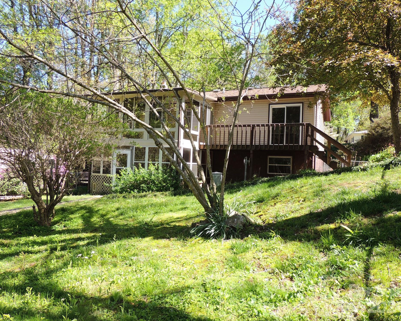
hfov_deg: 66.0
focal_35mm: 26
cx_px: 198
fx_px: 309
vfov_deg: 54.9
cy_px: 158
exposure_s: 1/320
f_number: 3
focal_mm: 4.3
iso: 100
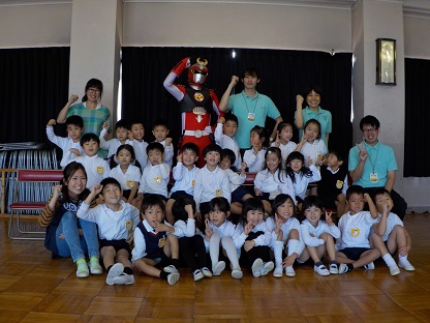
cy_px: 162
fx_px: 373
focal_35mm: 30
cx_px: 215
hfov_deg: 60.0
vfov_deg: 46.8
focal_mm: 4.1
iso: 125
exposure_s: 1/40
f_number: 3.3
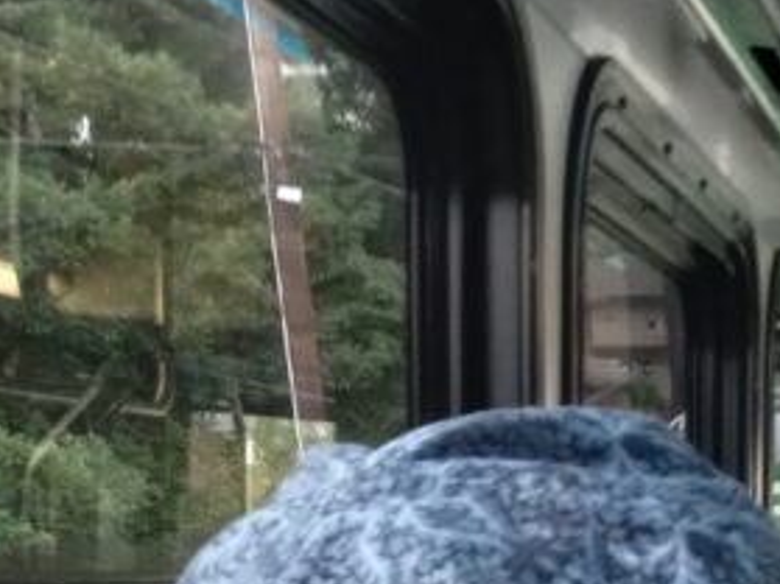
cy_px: 869
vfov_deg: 14.0
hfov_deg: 17.7
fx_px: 2230
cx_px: 1183
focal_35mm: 99
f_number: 1.8
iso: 160
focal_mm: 3.94
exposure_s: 1/60
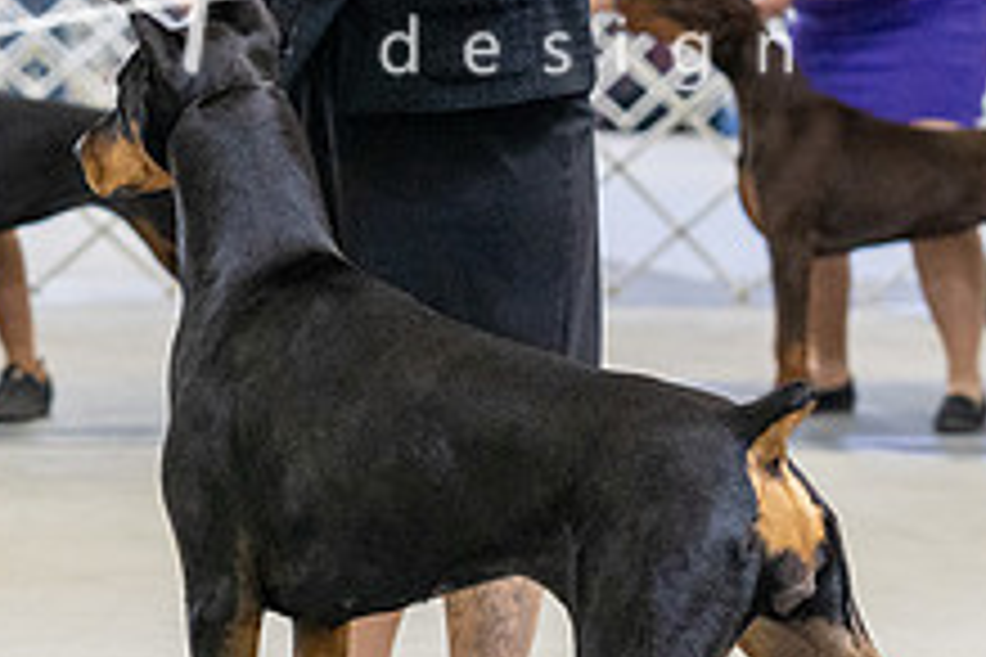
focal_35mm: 209
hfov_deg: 9.8
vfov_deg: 6.6
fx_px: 5724
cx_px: 234
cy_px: 187
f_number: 3.5
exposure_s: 1/320
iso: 6400
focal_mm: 79
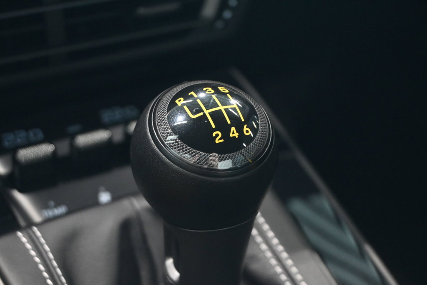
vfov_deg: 22.6
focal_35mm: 60
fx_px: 712
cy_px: 142
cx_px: 214
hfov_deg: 33.4
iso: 4000
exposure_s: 1/60
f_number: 5.6
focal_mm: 40
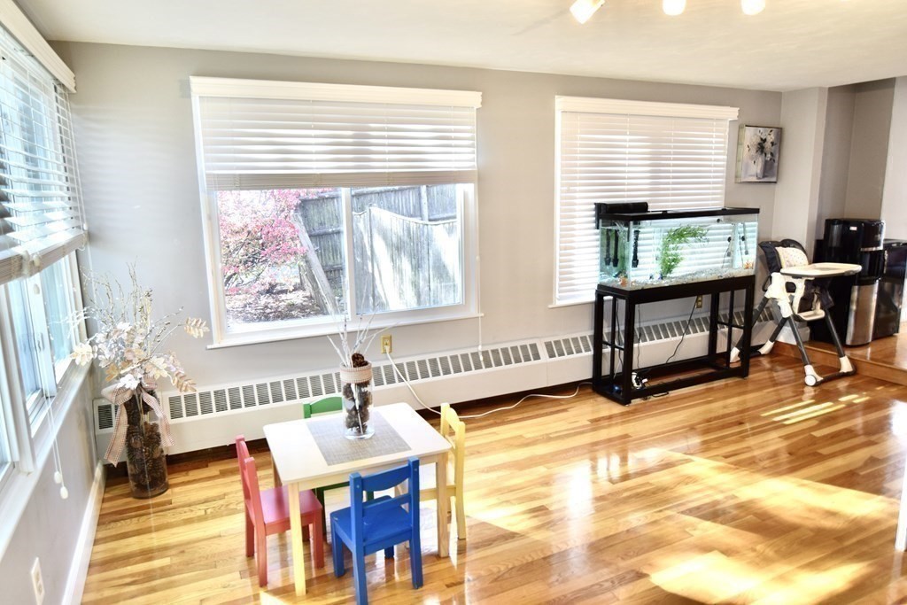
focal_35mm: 22
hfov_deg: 77.3
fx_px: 567
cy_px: 302
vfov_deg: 56.2
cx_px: 454
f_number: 4
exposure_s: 1/60
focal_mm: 15
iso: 400
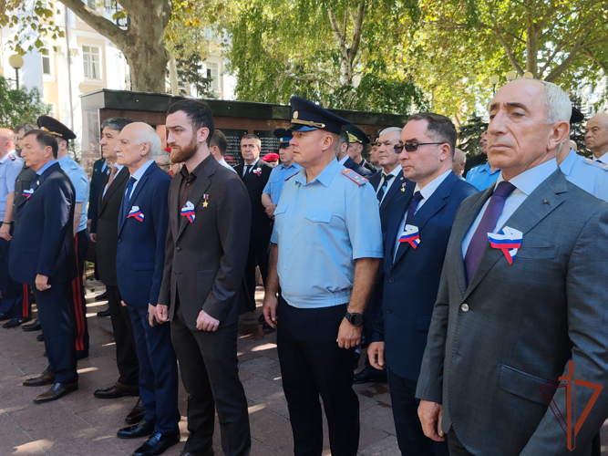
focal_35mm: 33
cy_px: 228
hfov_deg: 55.4
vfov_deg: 42.9
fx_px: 580
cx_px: 304
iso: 64
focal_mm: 6.12
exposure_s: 1/100
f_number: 1.9
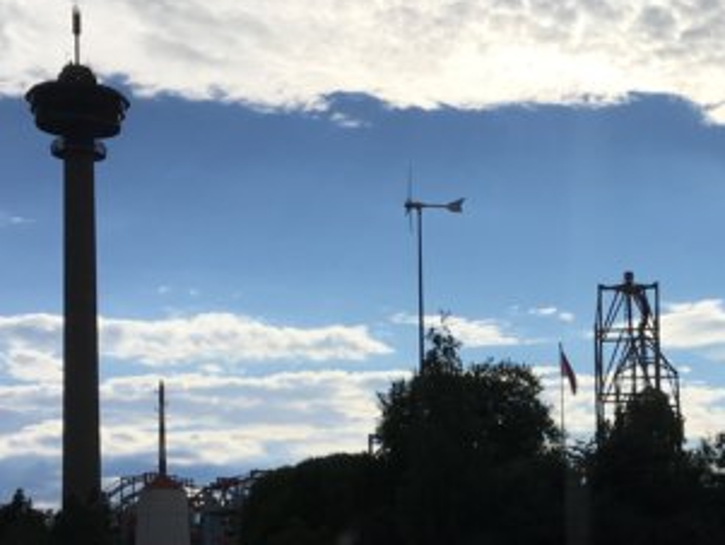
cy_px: 516
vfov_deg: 18.7
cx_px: 653
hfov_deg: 24.6
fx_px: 1613
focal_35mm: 77
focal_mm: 4.15
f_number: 2.2
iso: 25
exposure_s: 1/3077
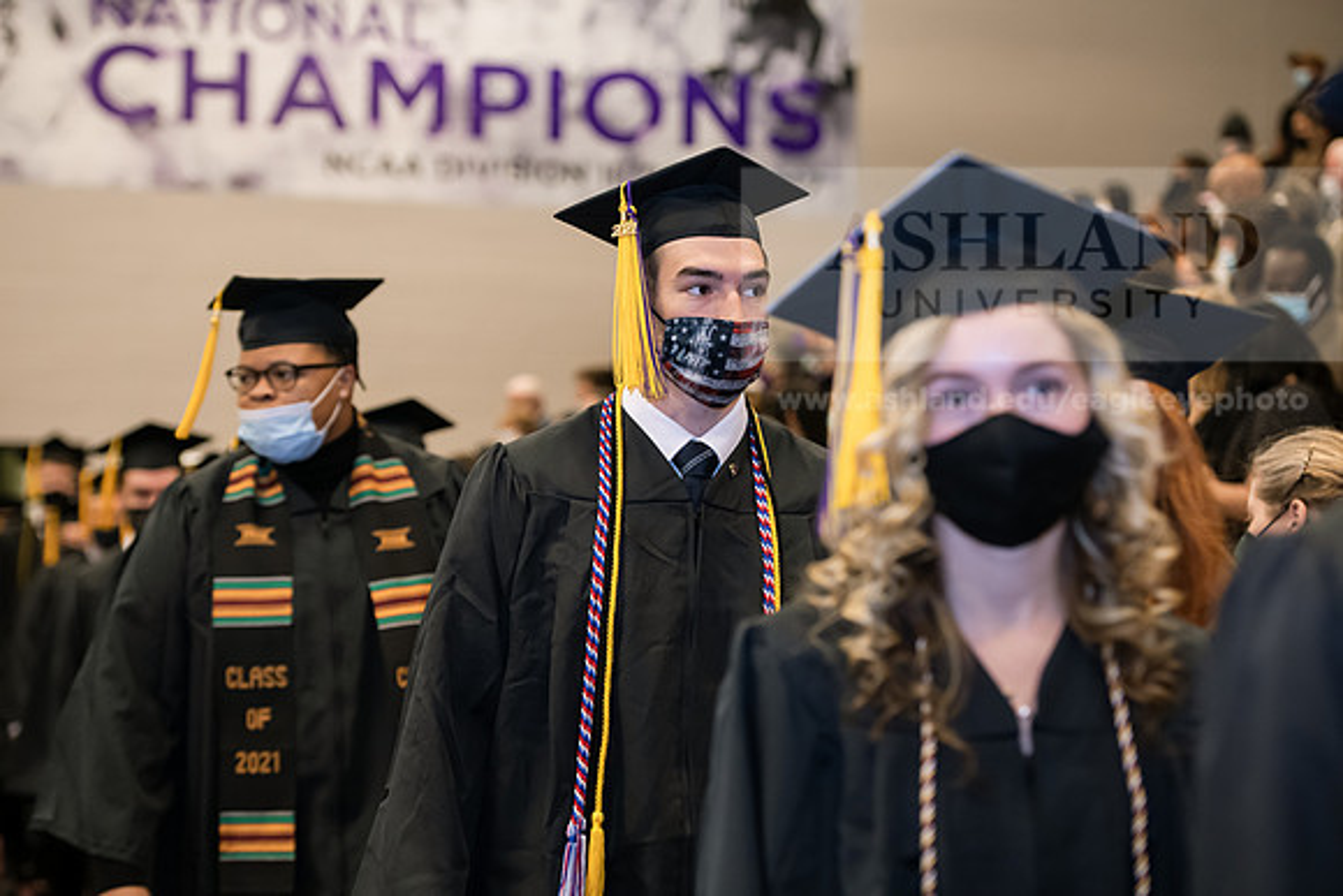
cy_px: 448
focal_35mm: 92
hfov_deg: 22.1
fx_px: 3433
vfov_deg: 14.9
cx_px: 672
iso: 1600
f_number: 3.5
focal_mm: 92
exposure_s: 1/200
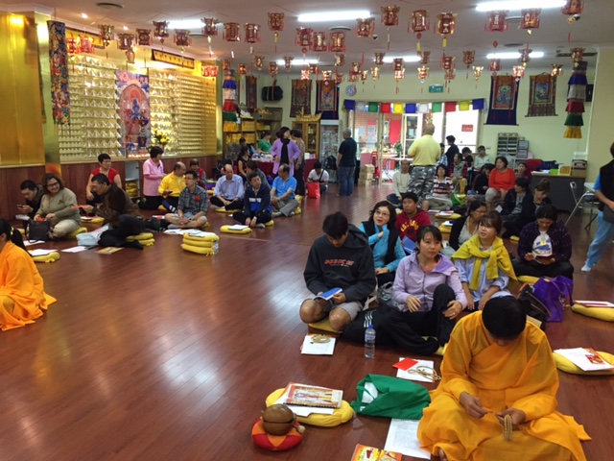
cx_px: 307
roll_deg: -3.4
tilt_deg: -11.5
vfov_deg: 48.2
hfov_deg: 61.7
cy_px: 230
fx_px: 514
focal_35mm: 29
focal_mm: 4.15
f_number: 2.2
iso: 200
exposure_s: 1/33
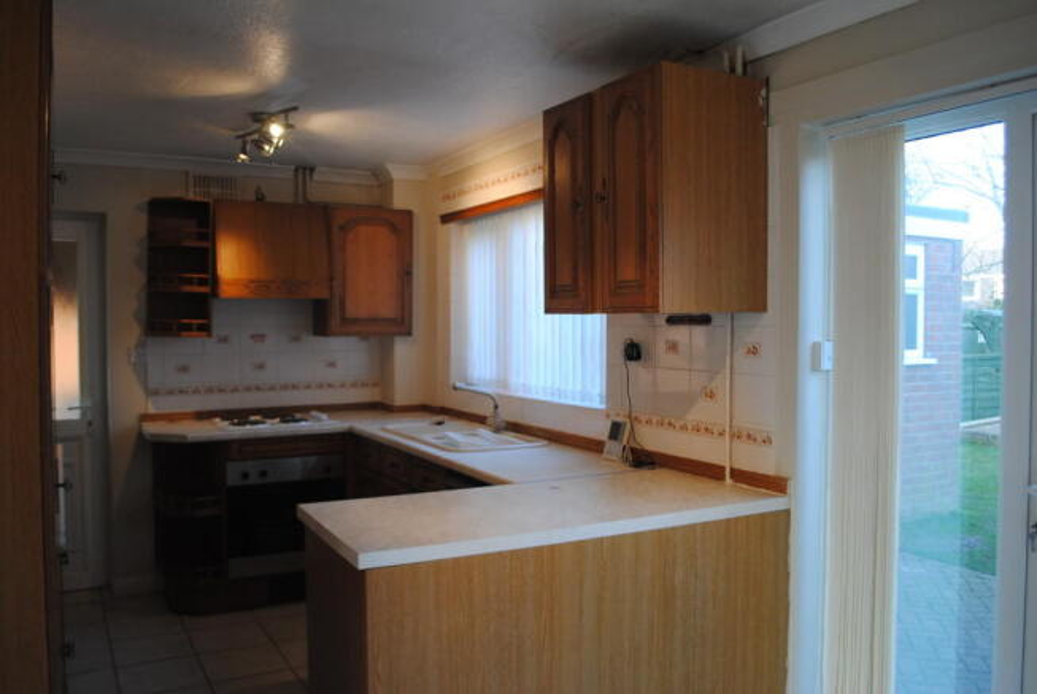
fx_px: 865
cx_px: 518
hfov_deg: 61.9
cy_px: 347
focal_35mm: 30
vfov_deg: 43.7
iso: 200
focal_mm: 20
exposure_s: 1/50
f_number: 3.8
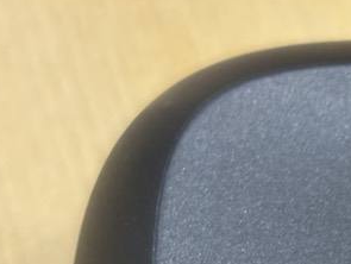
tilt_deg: -68.5
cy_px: 338
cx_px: 521
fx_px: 1787
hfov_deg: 10.8
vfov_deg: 8.3
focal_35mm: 176
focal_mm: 5.96
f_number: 1.6
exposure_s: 1/25
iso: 320
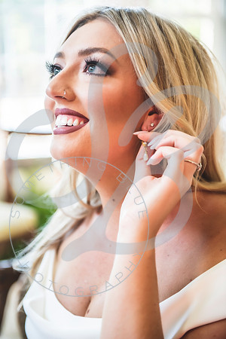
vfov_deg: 28.8
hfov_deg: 19.5
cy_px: 170
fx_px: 659
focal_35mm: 70
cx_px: 113
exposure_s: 1/125
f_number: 2.8
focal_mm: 70
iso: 400
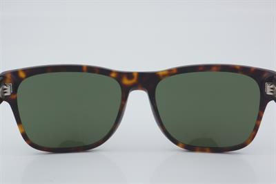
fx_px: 575
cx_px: 138
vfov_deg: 18.2
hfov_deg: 27.0
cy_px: 92
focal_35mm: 75
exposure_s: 1/4
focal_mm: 50
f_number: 32
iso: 100
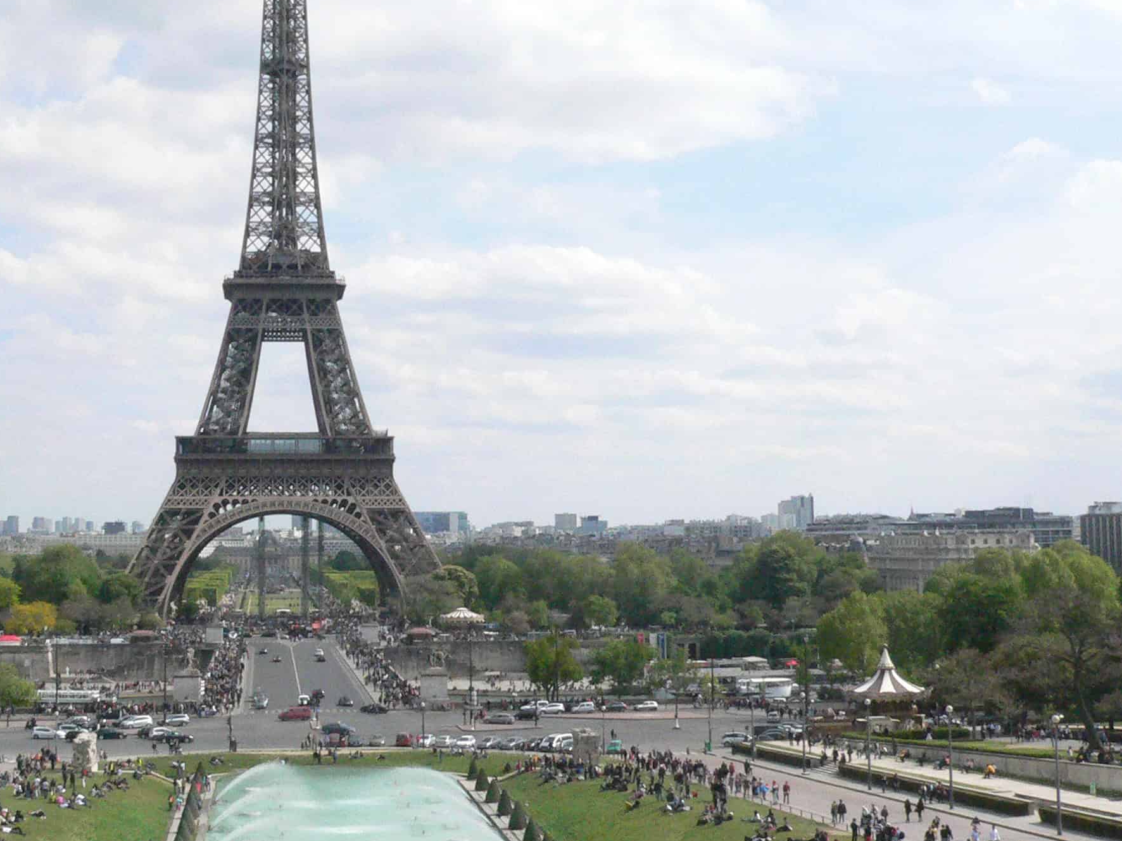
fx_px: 1685
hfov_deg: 36.4
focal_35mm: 52
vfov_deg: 28.0
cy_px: 364
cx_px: 370
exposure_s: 1/800
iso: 400
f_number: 8
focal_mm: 6
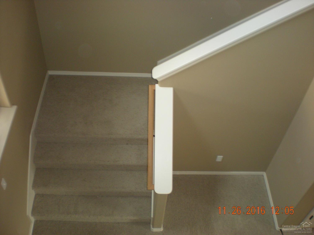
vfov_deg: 37.7
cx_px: 157
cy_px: 118
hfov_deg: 49.0
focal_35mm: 38
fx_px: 345
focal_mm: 6.3
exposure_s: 1/30
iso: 203
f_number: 3.1
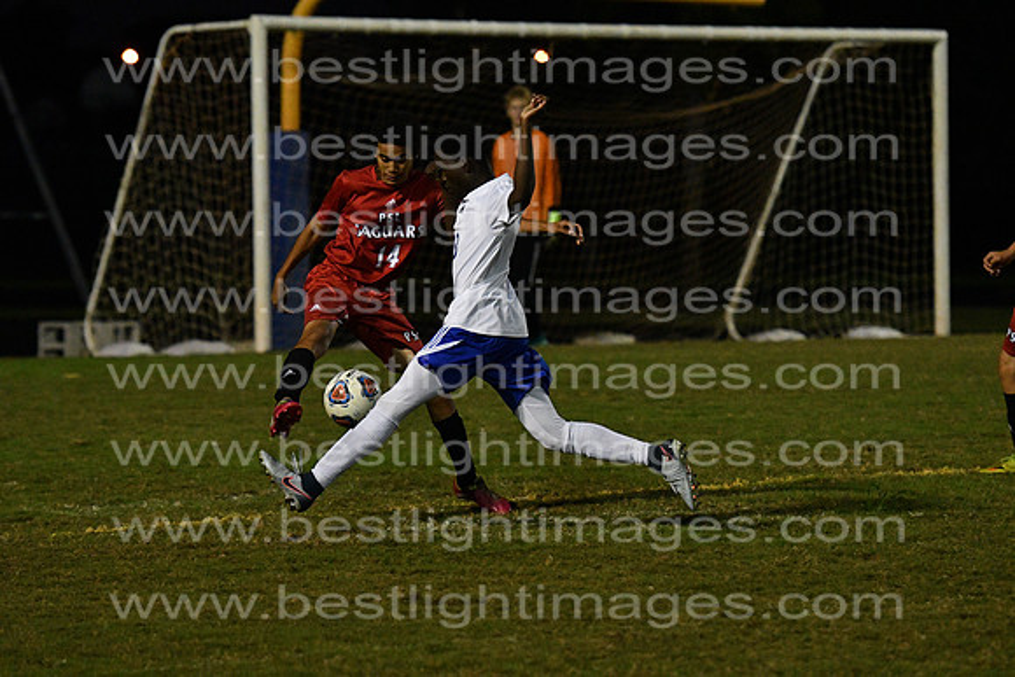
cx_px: 508
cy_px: 338
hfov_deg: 9.5
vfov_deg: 6.3
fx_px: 6133
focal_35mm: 218
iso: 6400
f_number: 4
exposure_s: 1/1250
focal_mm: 145
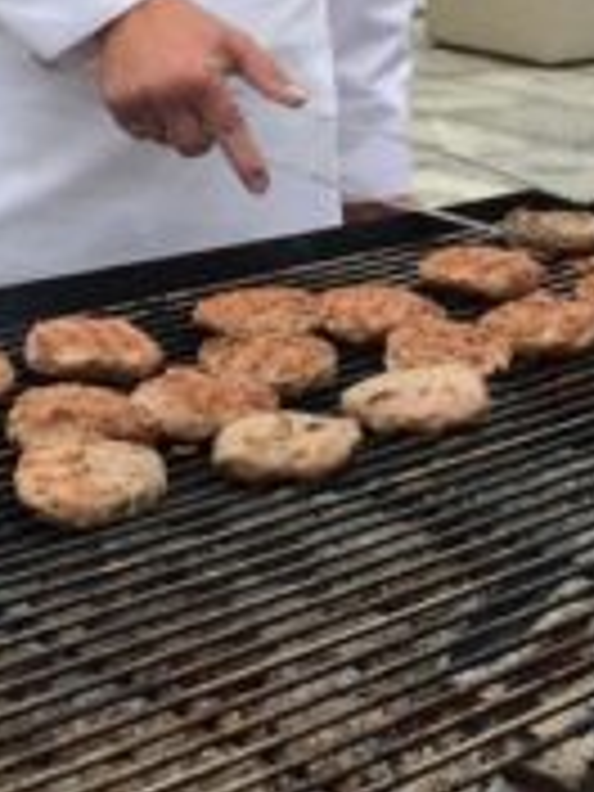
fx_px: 2265
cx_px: 472
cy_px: 162
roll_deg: -2.8
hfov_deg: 14.9
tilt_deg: -11.5
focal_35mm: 99
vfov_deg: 19.6
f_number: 2.2
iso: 32
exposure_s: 1/684
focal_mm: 4.15
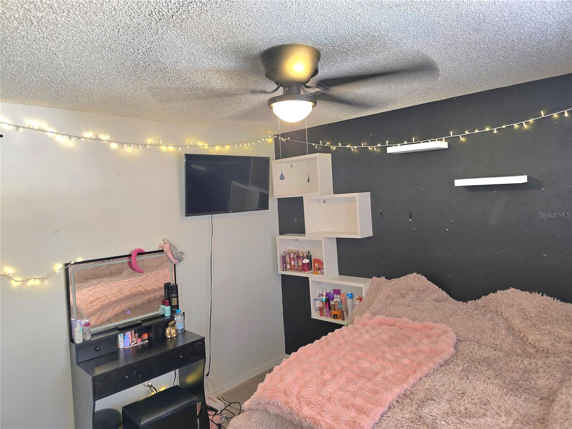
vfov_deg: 58.9
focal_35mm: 23
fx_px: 380
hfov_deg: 73.9
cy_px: 214
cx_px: 286
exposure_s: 1/30
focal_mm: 6.3
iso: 100
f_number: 1.7
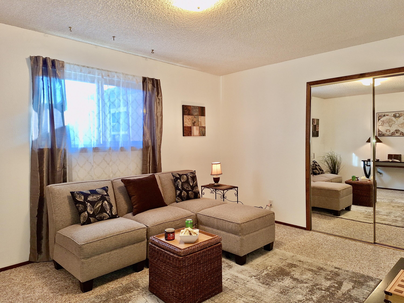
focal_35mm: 23
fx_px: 268
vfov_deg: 58.9
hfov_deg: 73.9
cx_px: 202
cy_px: 152
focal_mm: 5.54
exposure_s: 1/40
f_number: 1.8
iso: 64
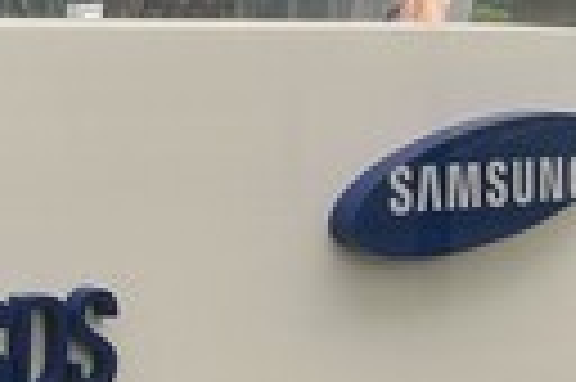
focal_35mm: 127
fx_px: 2029
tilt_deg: +6.3
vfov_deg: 10.3
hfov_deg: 15.9
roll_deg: -2.4
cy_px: -229
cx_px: 54
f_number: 1.5
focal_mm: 5.7
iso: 50
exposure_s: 1/666
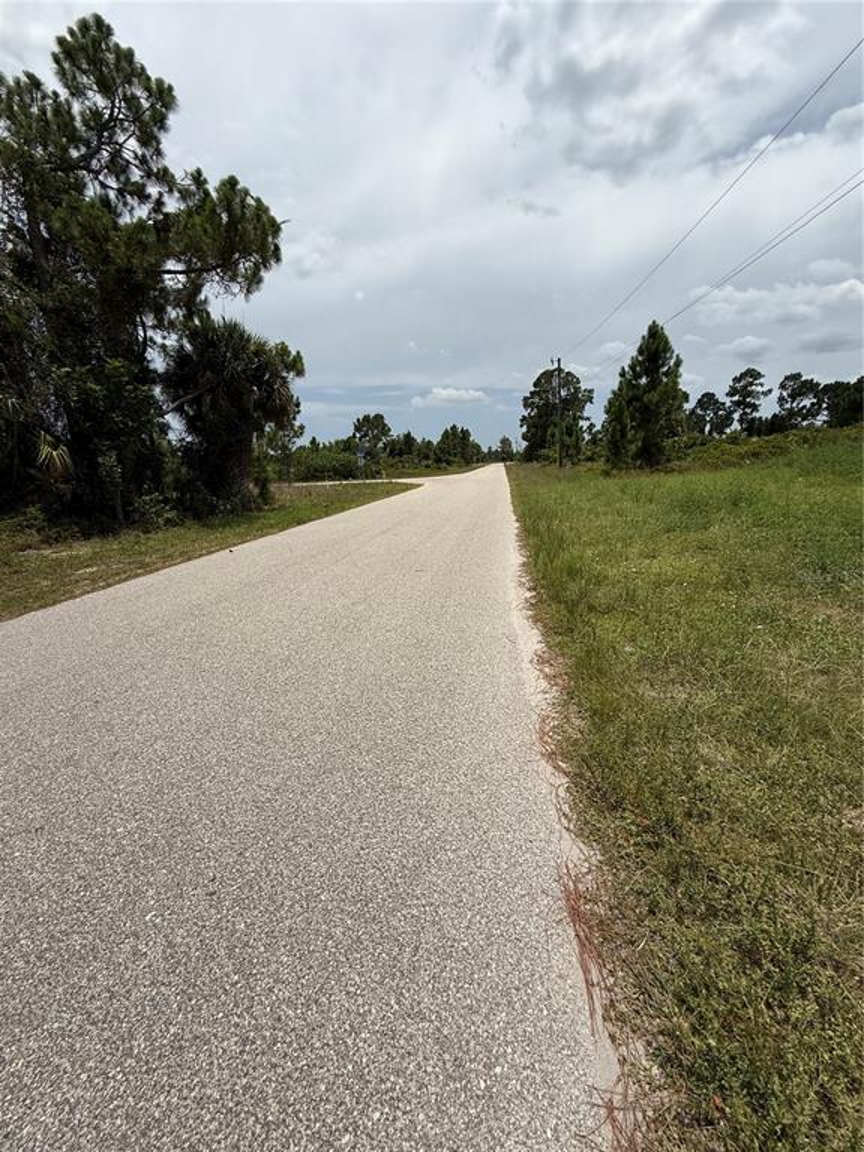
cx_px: 432
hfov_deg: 85.7
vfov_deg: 102.1
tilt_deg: -13.9
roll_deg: +1.8
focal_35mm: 14
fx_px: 466
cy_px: 576
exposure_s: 1/4149
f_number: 2.2
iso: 50
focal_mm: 2.22
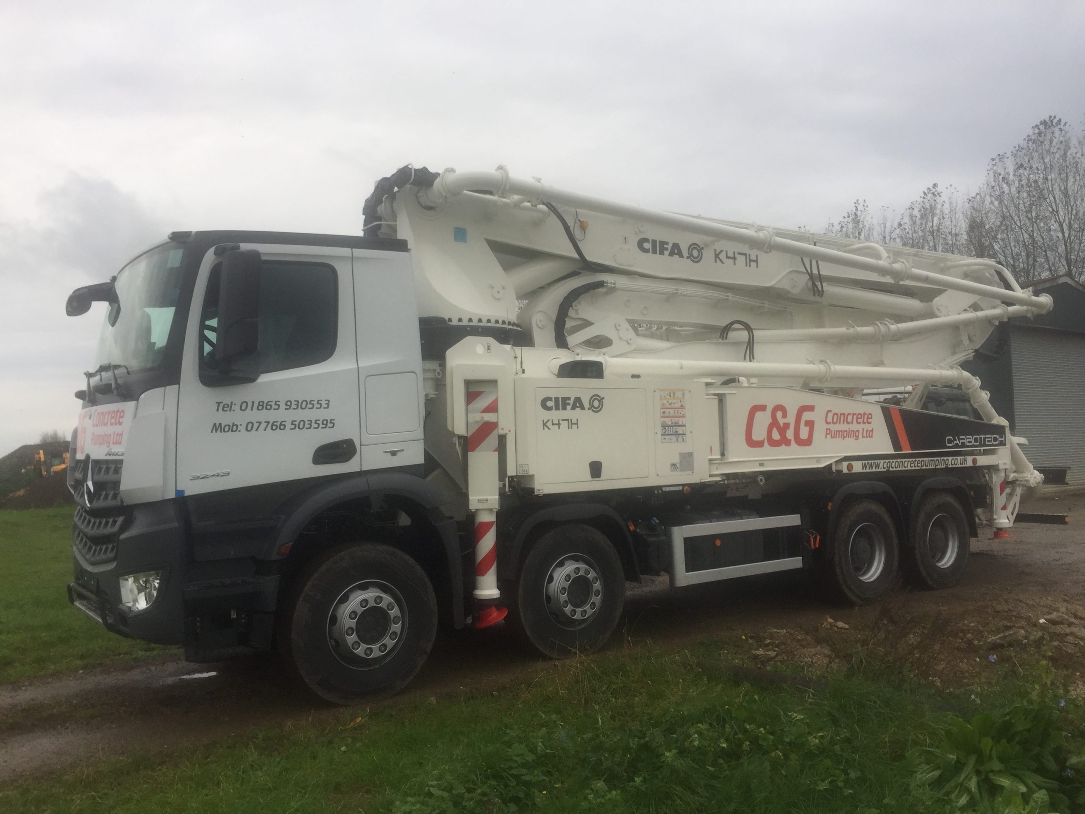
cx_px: 542
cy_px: 407
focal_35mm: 29
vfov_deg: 48.2
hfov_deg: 61.7
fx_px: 909
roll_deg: +1.8
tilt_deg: +2.2
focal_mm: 4.15
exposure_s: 1/408
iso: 32
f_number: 2.2
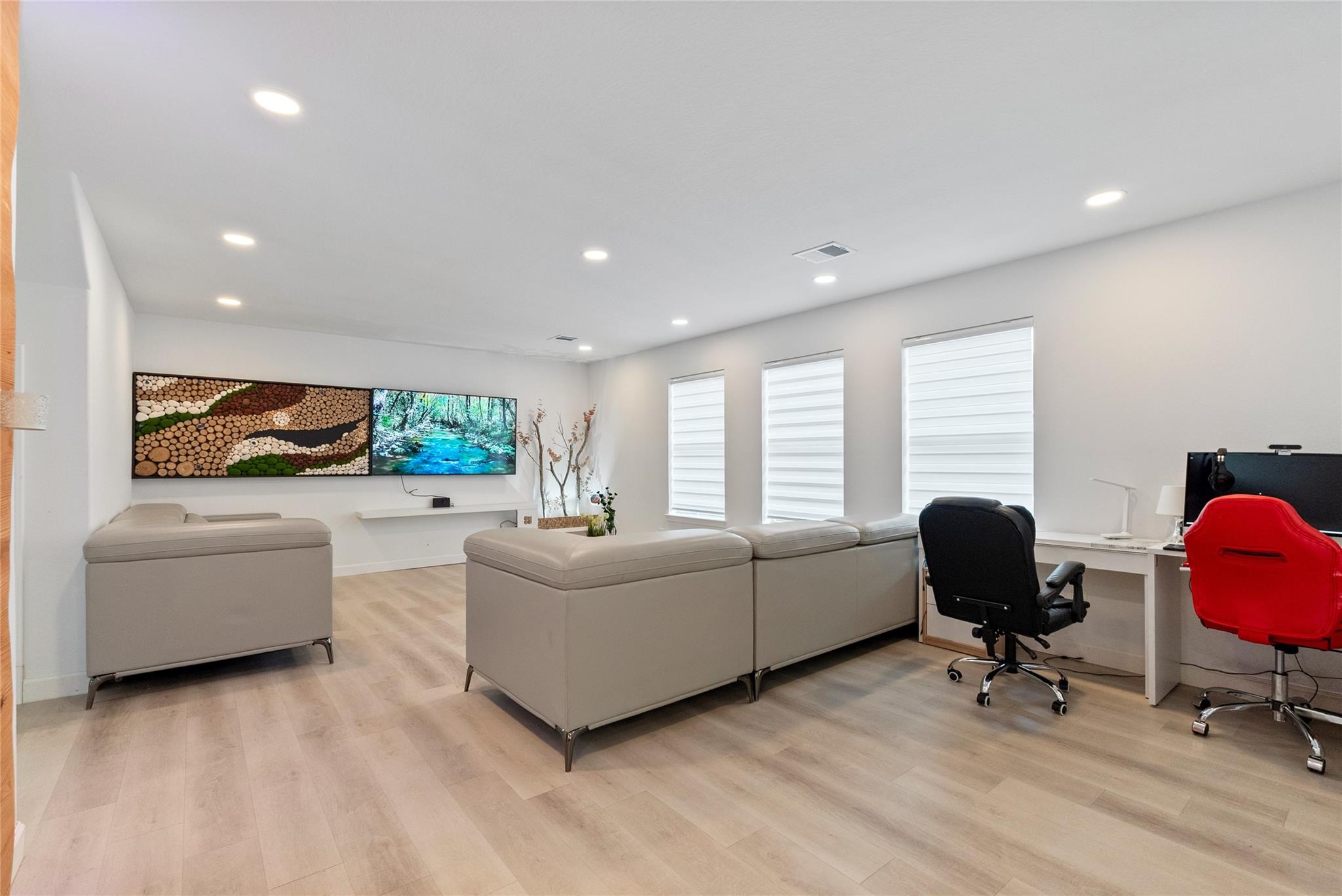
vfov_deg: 72.1
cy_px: 448
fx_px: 615
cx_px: 671
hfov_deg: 95.0
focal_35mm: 16
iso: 3200
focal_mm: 16.5
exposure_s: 1/30
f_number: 9
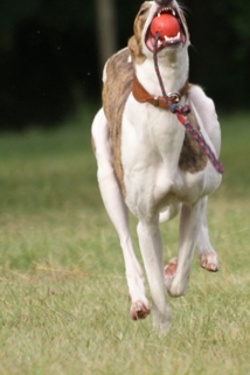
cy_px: 145
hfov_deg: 2.0
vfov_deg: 3.1
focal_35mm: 673
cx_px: 158
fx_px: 7010
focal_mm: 300
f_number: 5.6
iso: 320
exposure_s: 1/500
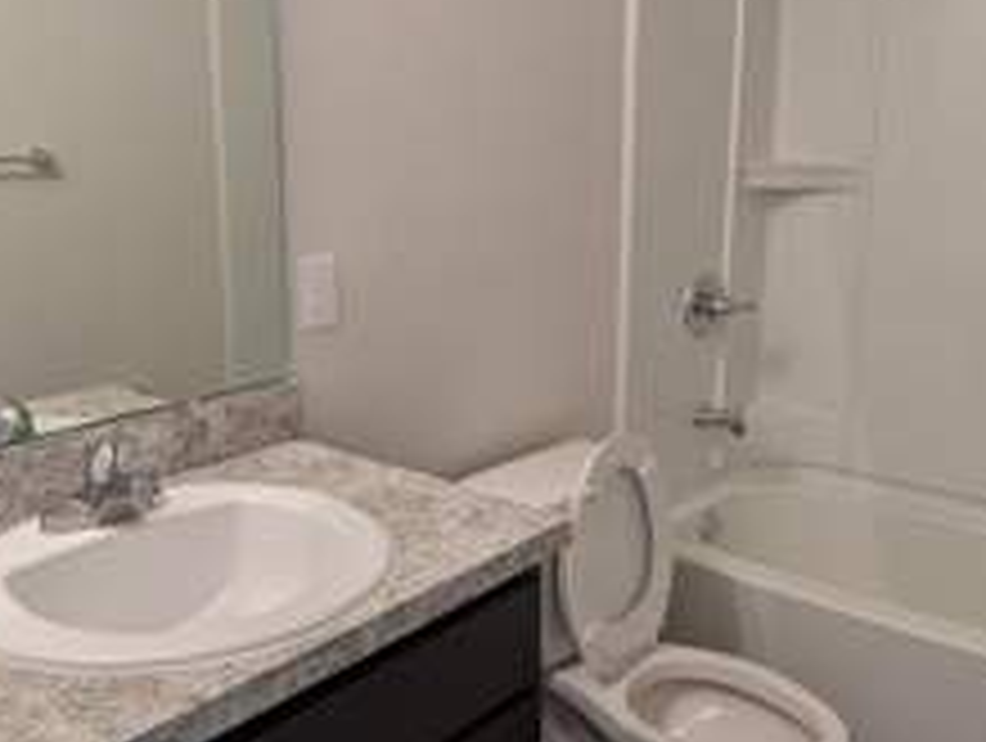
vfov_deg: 40.8
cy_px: 342
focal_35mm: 35
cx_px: 513
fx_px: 999
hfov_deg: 52.5
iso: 182
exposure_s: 1/60
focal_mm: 2.35
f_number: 2.2
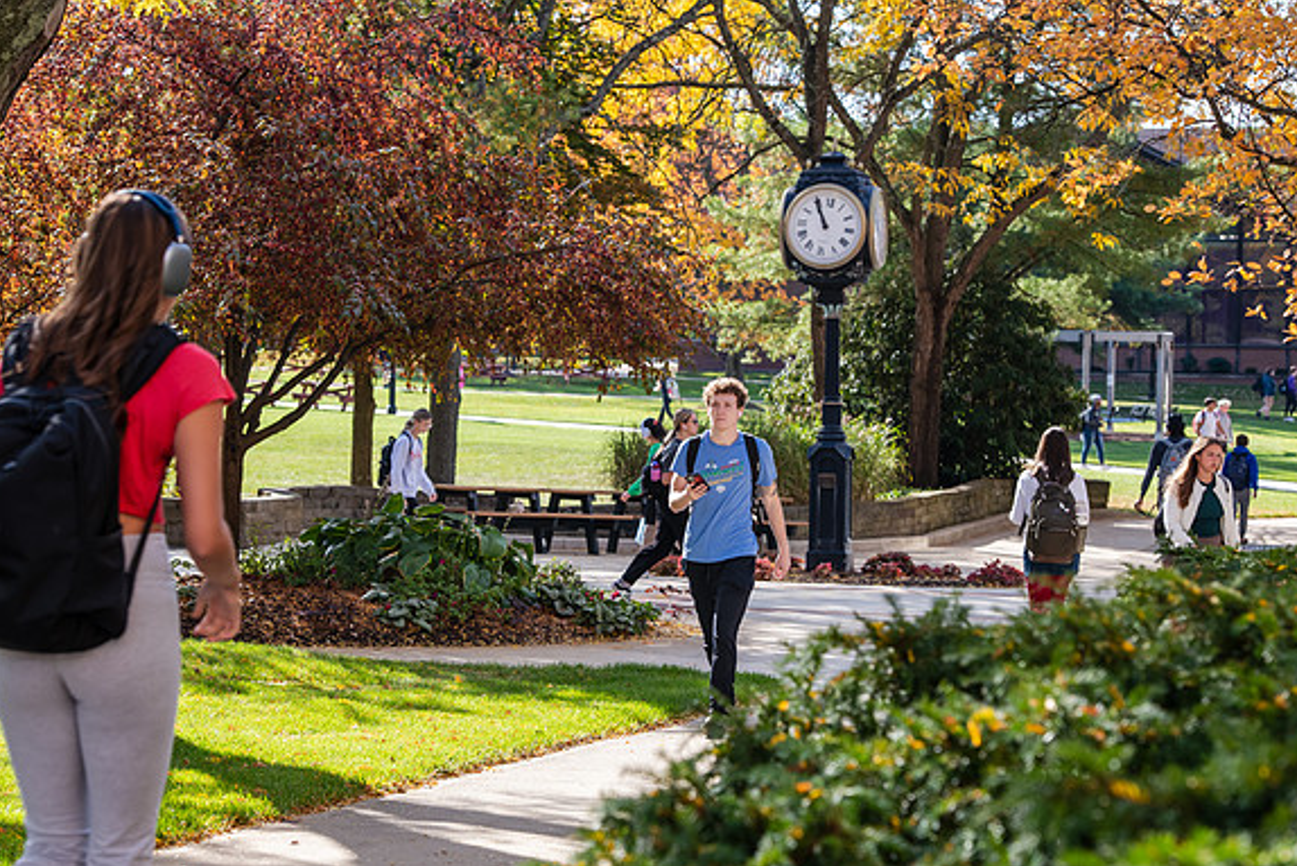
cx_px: 648
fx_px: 3639
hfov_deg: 20.2
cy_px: 431
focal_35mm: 101
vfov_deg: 13.6
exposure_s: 1/250
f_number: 7.1
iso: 400
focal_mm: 100
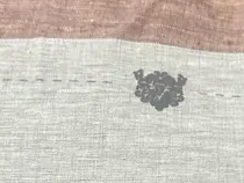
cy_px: 302
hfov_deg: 16.8
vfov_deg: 11.9
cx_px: 155
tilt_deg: -66.4
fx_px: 826
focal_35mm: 117
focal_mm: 6.86
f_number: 1.78
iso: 160
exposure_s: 1/100
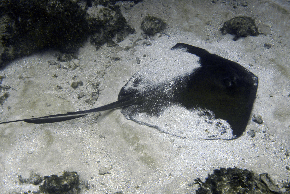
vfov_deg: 14.4
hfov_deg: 21.5
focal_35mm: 95
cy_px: 94
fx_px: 765
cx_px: 143
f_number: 11
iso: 200
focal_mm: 60
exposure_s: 1/125
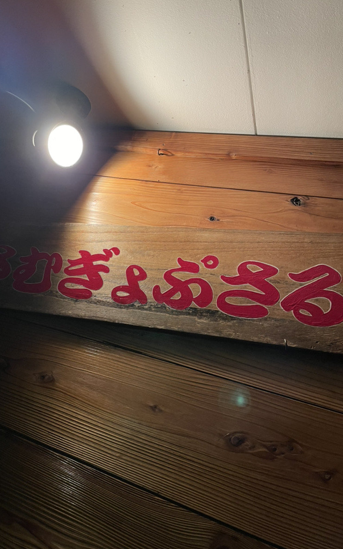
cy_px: 275
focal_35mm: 28
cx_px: 149
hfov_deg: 44.4
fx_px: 419
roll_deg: -22.6
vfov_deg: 66.5
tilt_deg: +21.8
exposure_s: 1/60
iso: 100
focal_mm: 4.2
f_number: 1.6
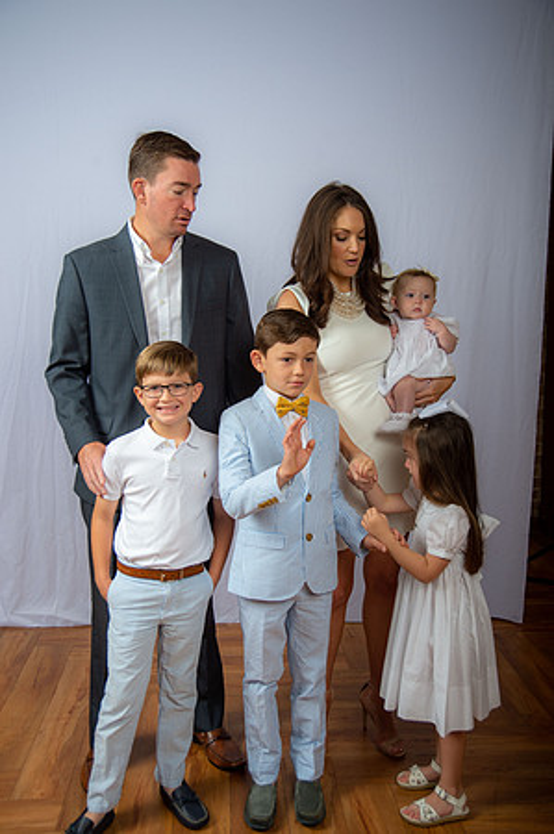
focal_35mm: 40
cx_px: 277
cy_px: 417
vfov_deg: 48.5
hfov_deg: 33.3
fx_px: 925
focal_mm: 40
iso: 250
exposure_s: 1/200
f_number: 6.3
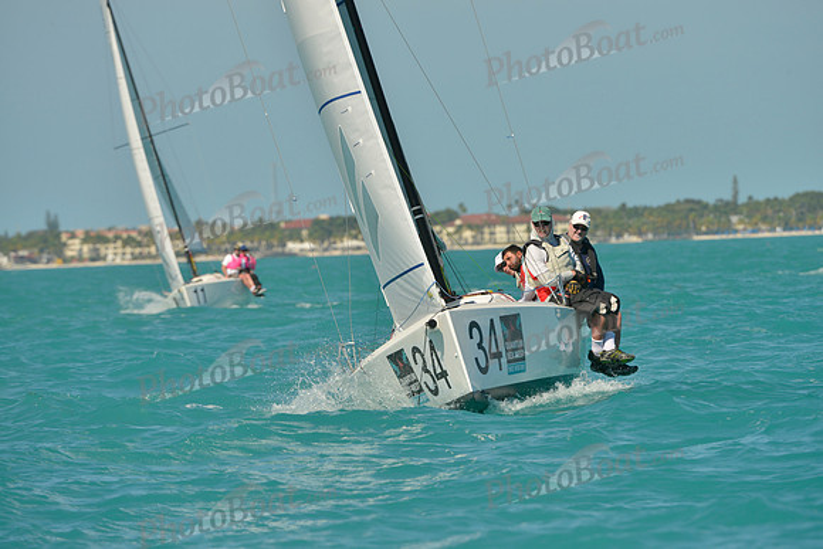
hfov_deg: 5.2
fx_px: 9146
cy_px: 274
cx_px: 412
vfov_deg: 3.4
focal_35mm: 400
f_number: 9
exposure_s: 1/1250
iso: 280
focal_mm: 400
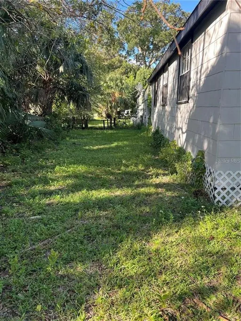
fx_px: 241
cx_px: 120
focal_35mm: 26
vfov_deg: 67.3
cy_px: 160
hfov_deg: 53.1
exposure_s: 1/410
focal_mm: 5.7
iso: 50
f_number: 1.5
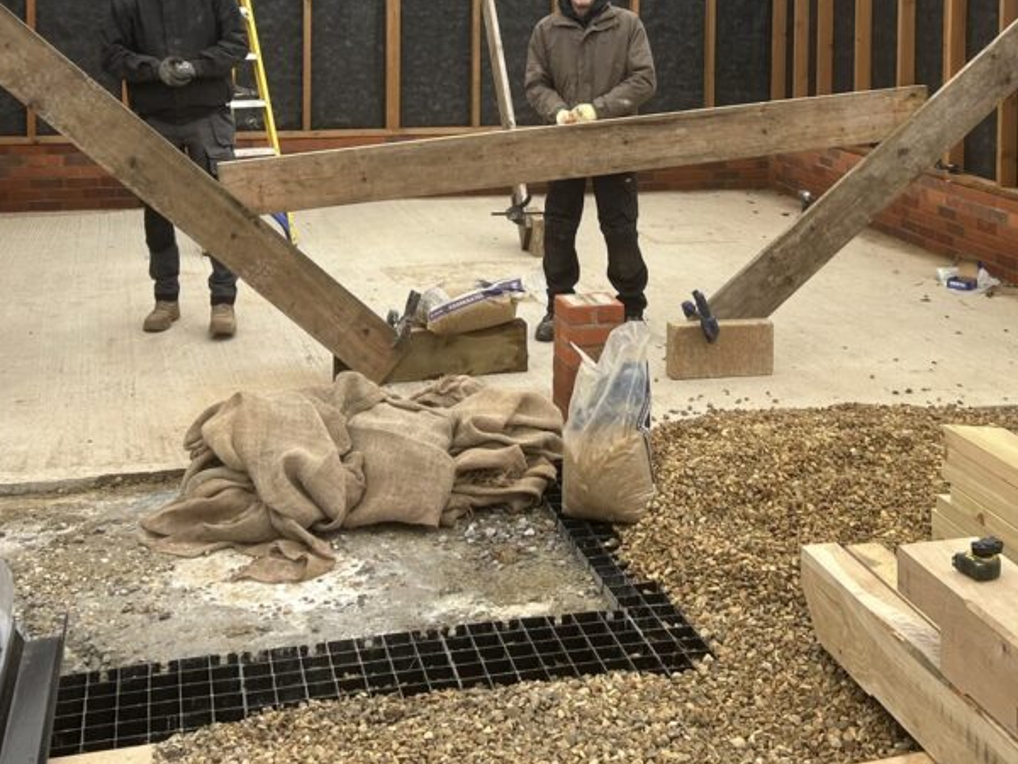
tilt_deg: -7.6
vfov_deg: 26.9
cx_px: 570
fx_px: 1529
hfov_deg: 36.8
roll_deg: -1.8
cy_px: 48
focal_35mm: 52
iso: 40
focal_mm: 5.7
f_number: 1.5
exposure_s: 1/121
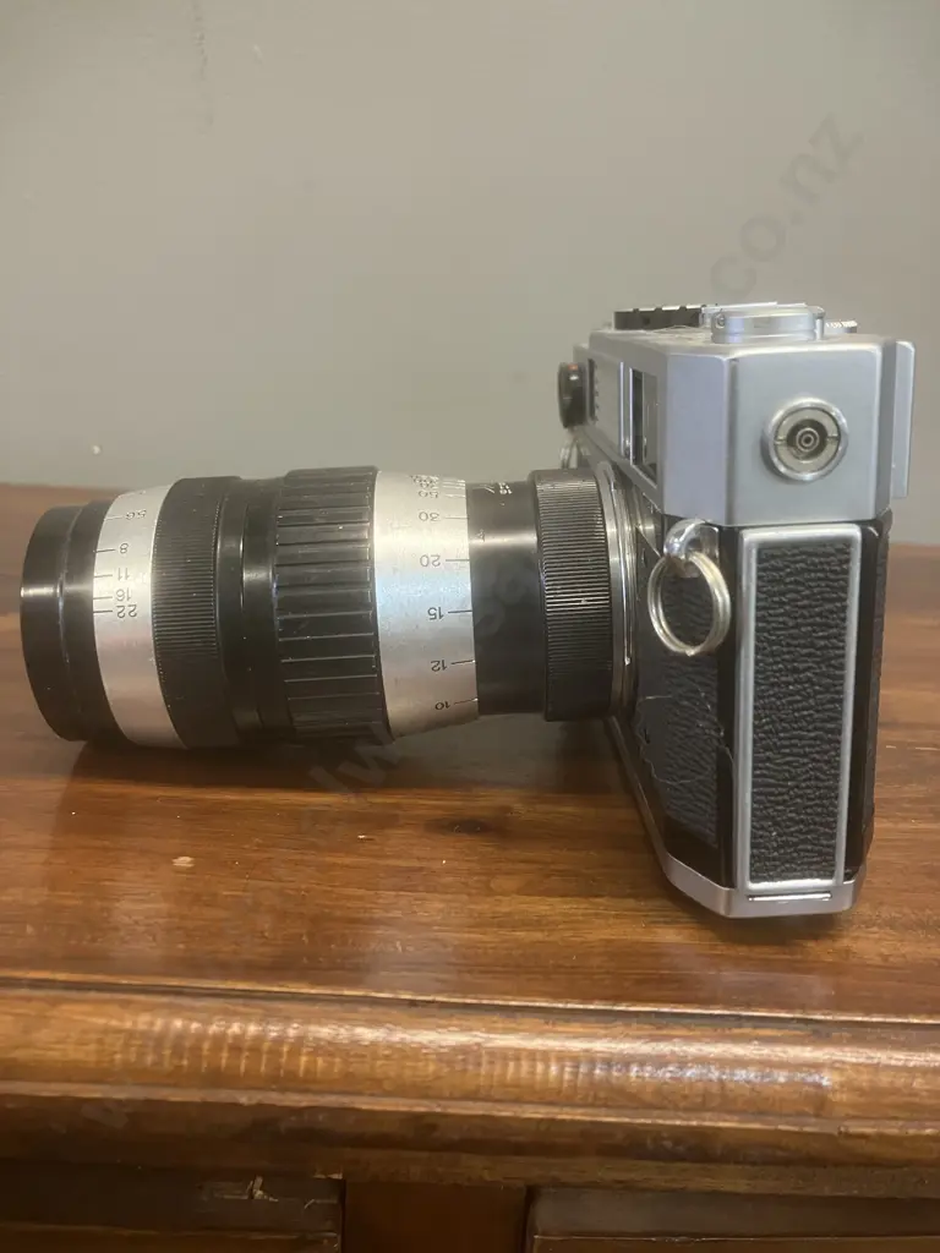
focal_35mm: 28
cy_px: 626
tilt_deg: -17.0
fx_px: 1014
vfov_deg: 63.4
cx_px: 470
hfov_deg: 49.7
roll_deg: -3.5
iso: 250
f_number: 1.8
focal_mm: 3.99
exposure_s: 1/33
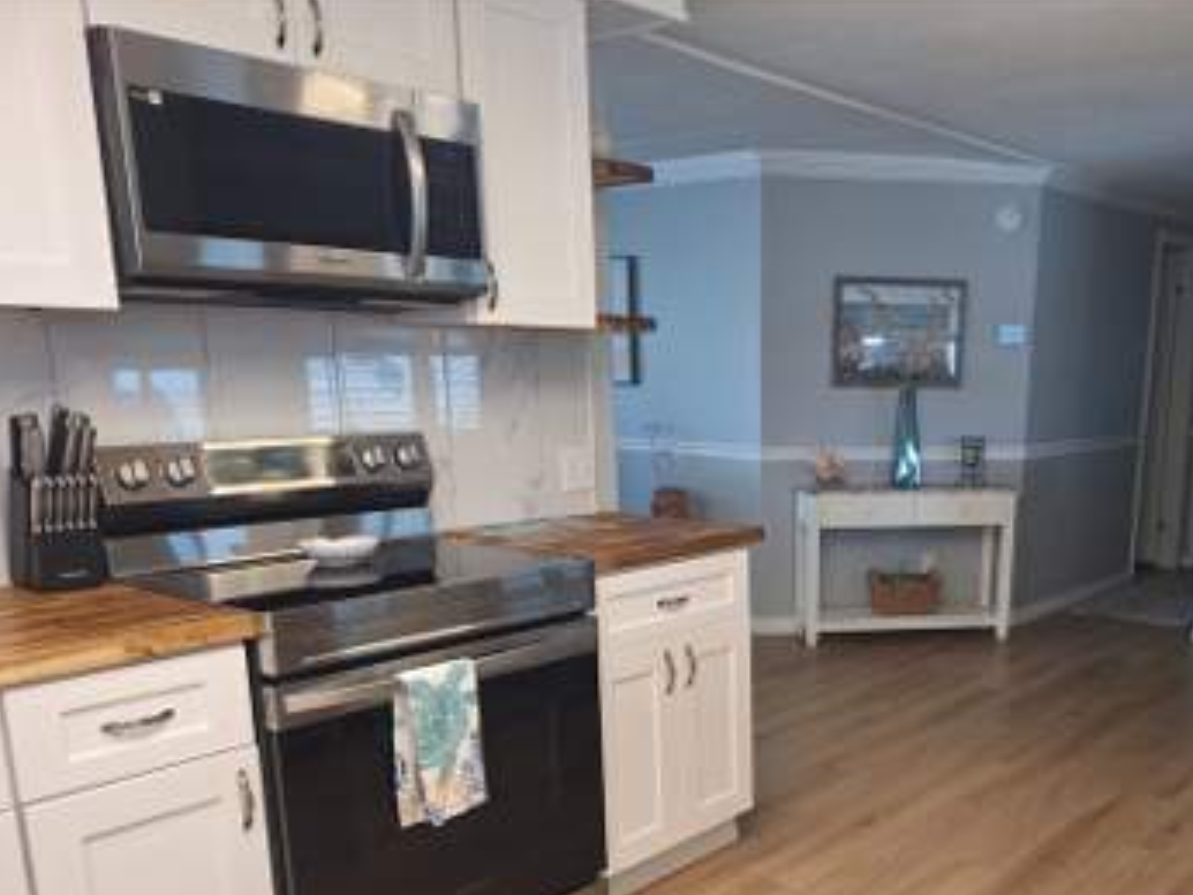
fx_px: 1103
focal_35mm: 32
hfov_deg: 56.0
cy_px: 615
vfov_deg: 43.4
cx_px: 761
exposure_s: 1/40
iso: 50
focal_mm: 5.54
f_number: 1.8
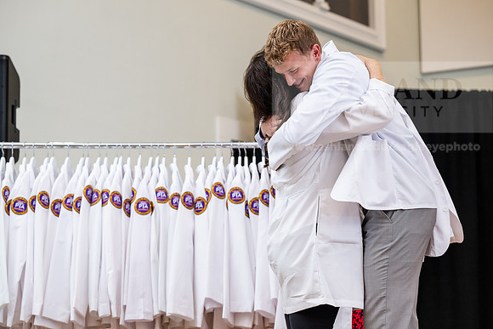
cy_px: 164
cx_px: 246
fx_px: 1315
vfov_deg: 14.3
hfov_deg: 21.2
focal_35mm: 96
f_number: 3.5
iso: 1600
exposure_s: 1/200
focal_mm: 96
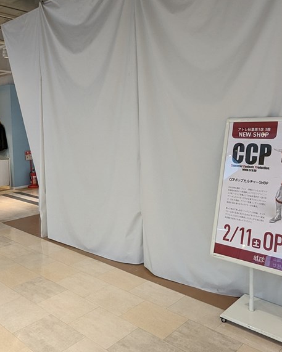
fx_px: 292
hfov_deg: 50.8
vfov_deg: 61.5
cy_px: 135
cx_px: 183
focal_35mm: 28
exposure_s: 1/60
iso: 95
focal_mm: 2.35
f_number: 2.2
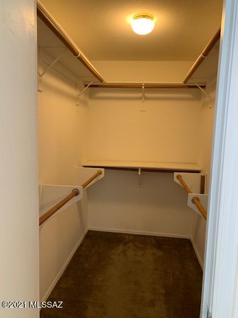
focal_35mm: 26
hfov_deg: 53.1
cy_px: 159
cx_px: 119
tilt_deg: -7.7
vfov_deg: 67.3
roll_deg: -0.8
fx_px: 238
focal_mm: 4.25
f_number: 1.8
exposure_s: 1/60
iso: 160
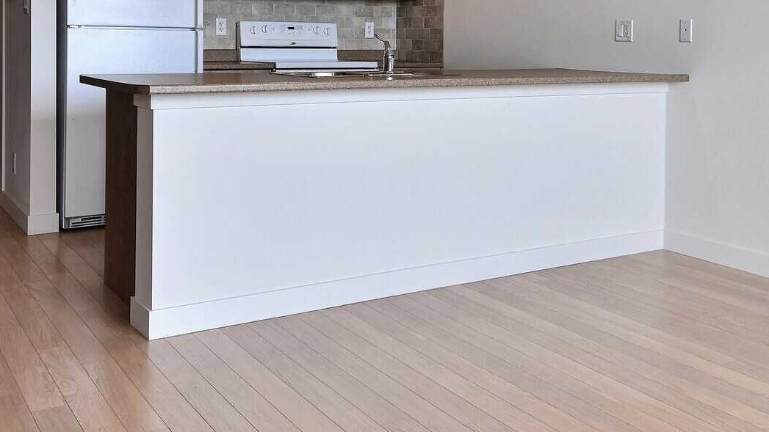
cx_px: 398
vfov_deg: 27.4
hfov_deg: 48.3
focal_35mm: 42
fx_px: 856
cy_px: 47
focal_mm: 14
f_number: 9
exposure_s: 1/2
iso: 400
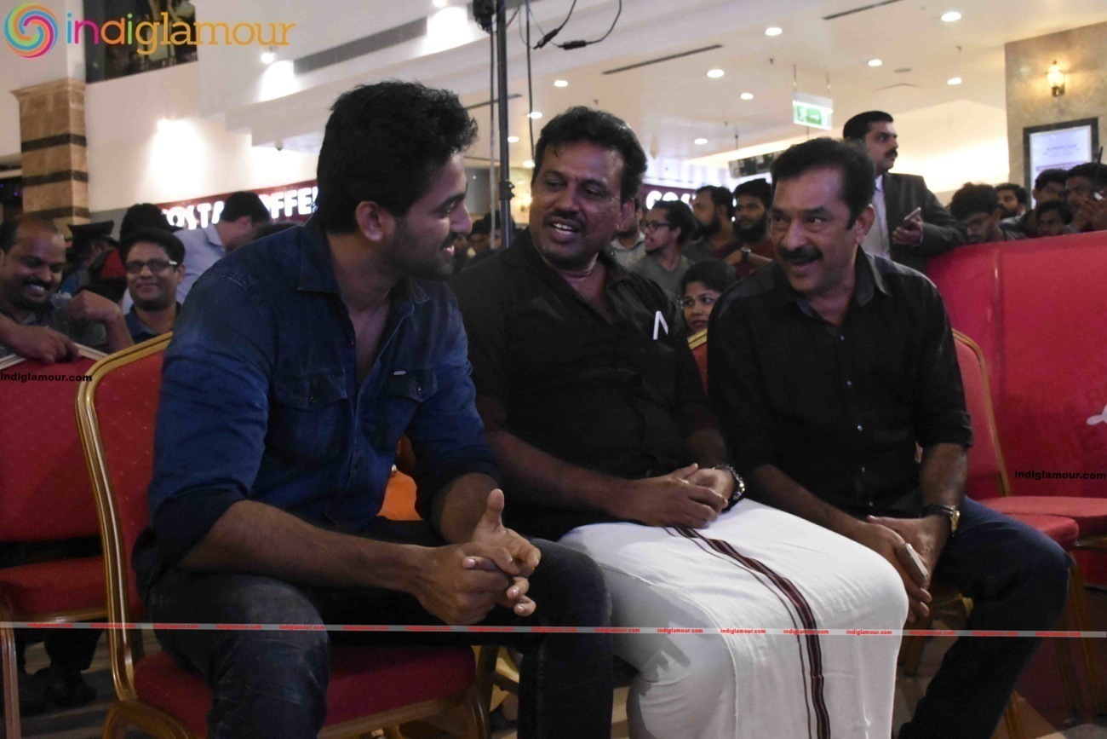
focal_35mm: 36
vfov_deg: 36.9
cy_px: 370
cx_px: 554
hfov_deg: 53.1
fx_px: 1107
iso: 10000
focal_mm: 24
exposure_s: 1/100
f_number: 7.1
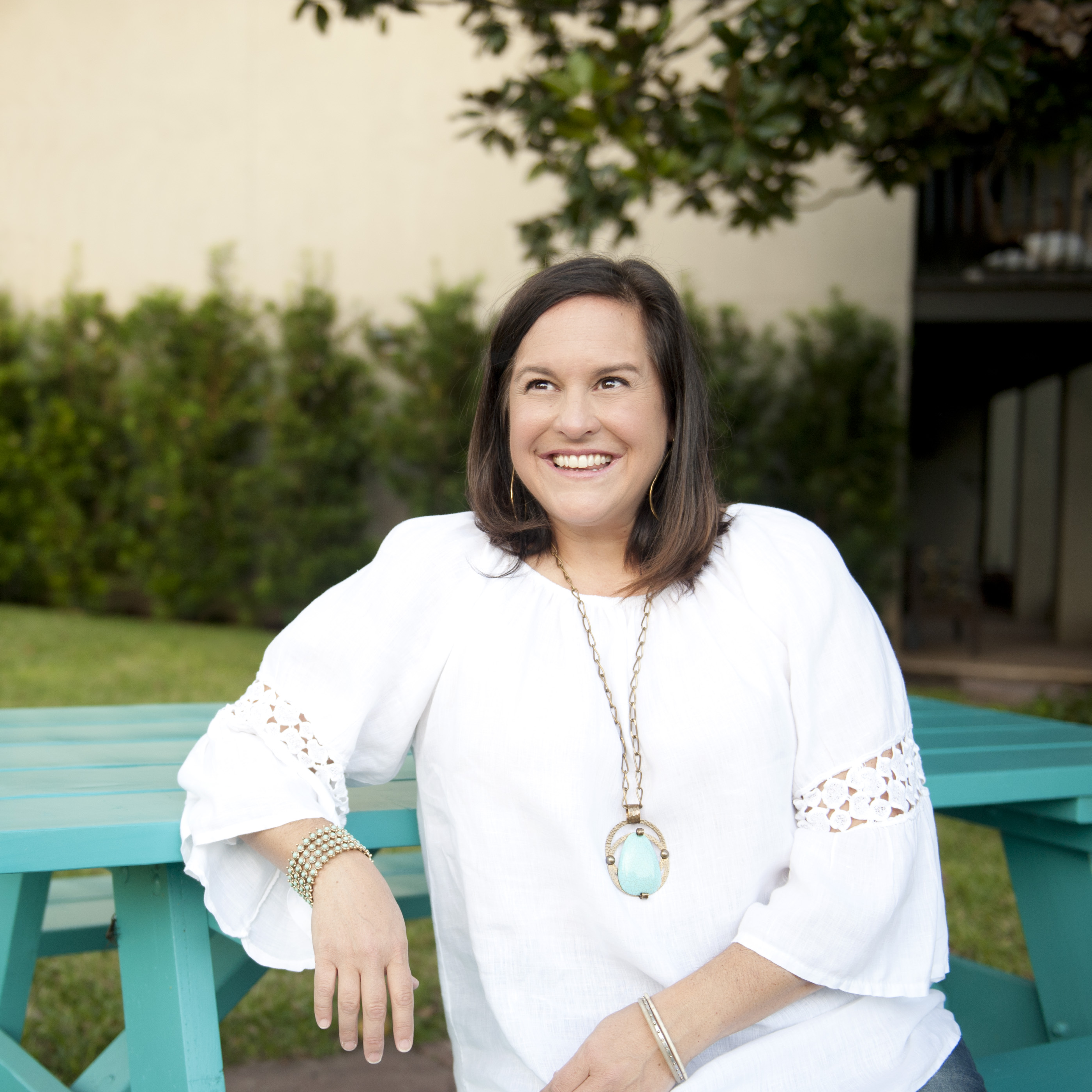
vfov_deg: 34.7
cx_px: 393
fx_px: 1749
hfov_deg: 34.5
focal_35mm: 49
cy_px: 550
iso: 400
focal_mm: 38
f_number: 2.8
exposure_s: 1/250
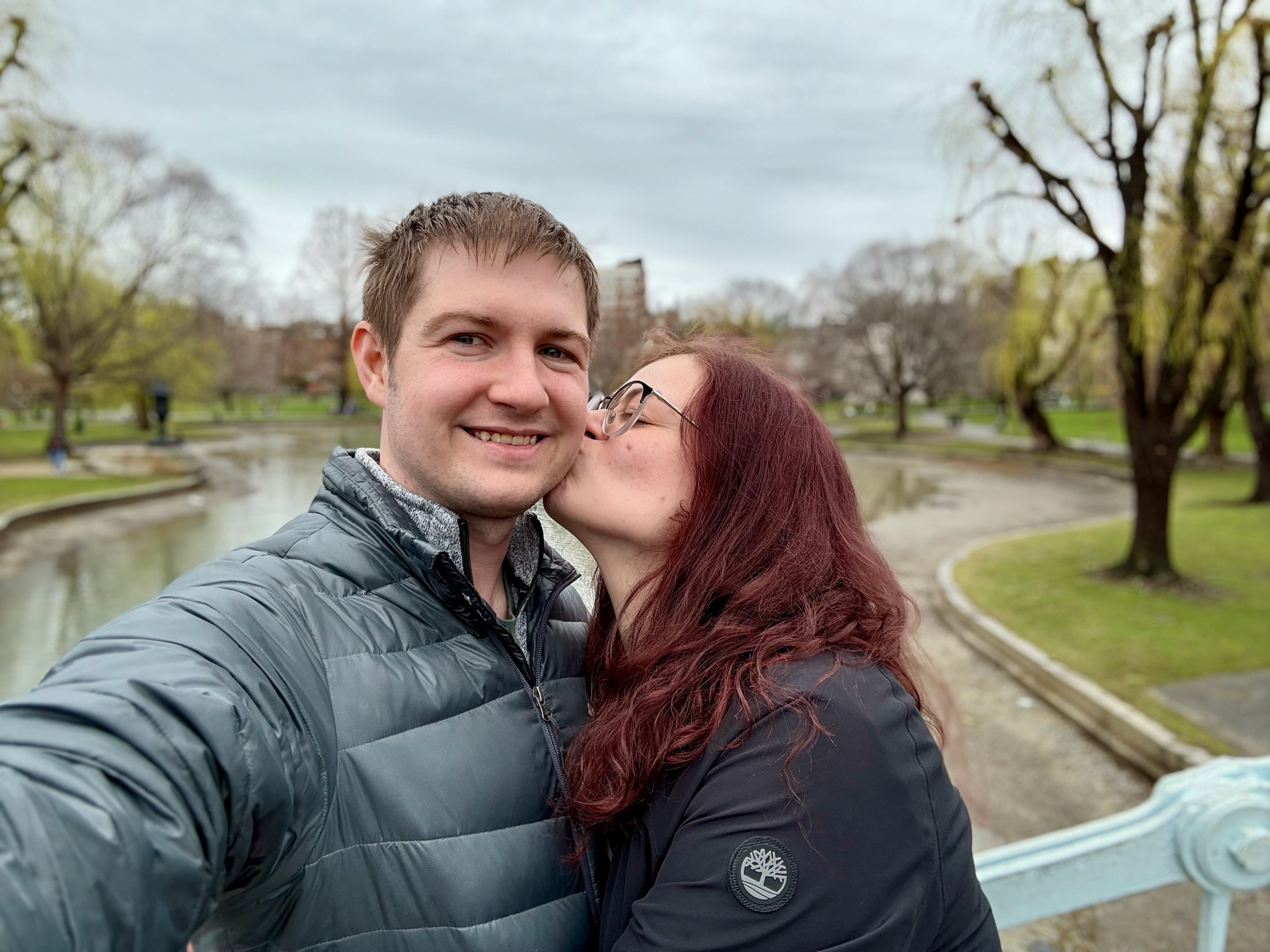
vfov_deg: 58.9
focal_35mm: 23
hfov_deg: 73.9
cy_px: 476
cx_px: 635
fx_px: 844
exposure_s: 1/311
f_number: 1.9
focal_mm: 2.69
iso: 25
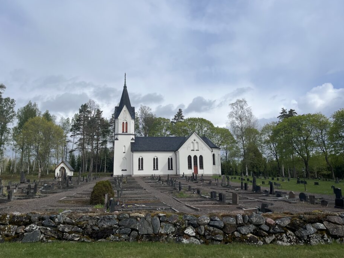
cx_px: 154
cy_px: 118
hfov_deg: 61.5
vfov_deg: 48.2
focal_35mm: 29
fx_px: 288
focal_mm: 5.1
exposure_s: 1/6897
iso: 50
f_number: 1.6
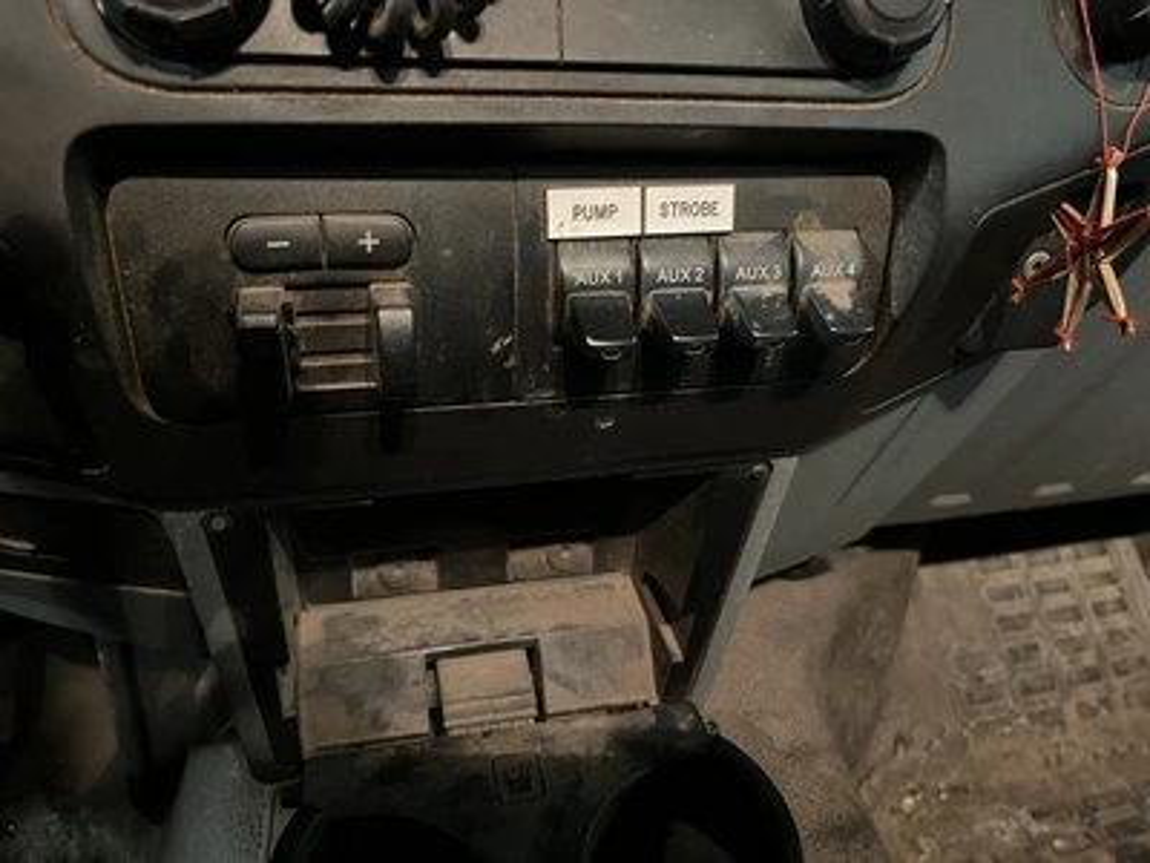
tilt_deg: -28.7
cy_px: 432
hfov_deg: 67.3
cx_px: 575
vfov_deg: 53.1
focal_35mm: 26
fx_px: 864
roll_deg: -5.2
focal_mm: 5.1
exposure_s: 1/15
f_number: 1.6
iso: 1250
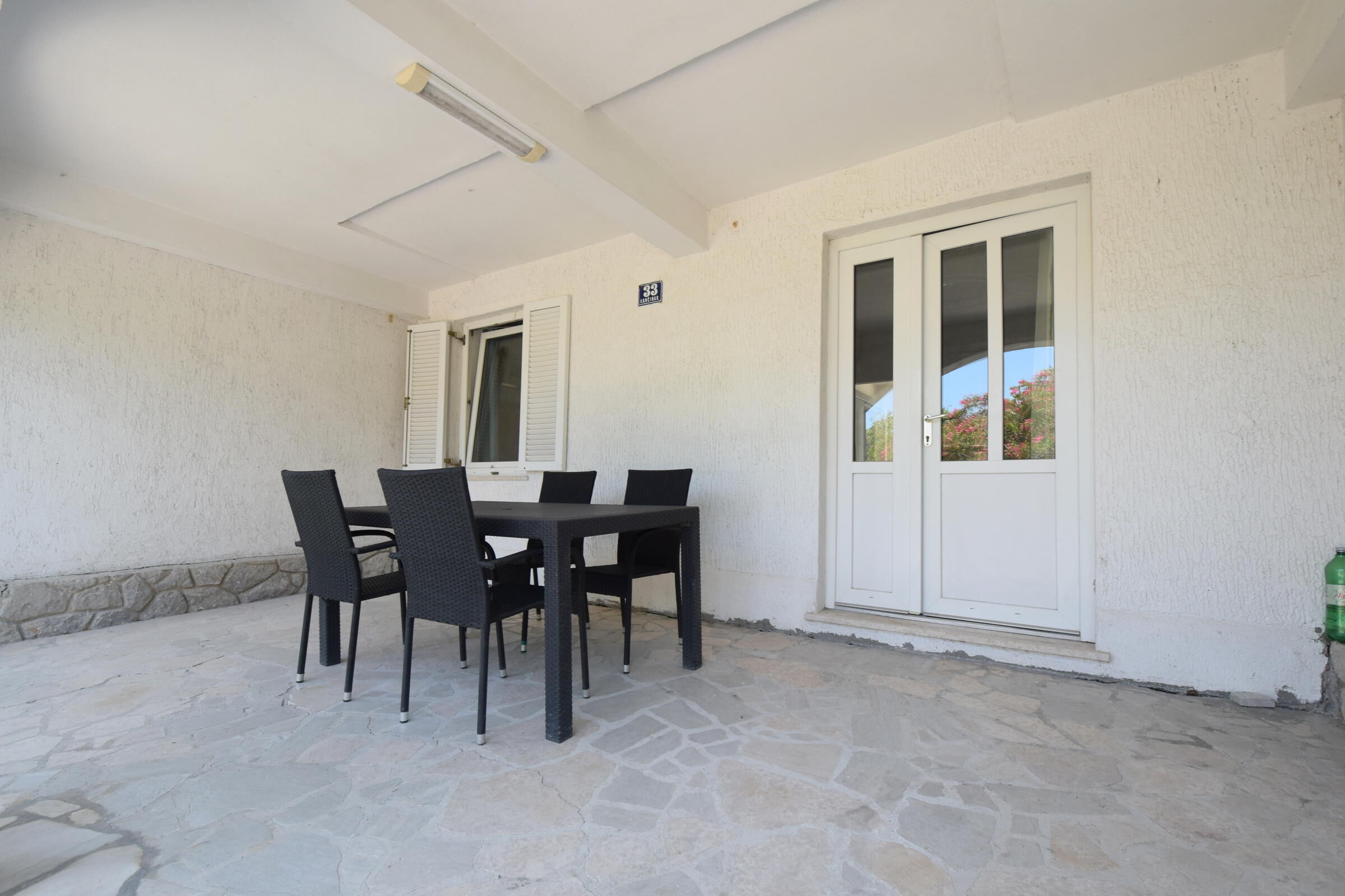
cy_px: 448
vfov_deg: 77.3
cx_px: 672
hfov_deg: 100.4
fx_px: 560
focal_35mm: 15
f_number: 6.3
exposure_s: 1/160
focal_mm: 10
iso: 400
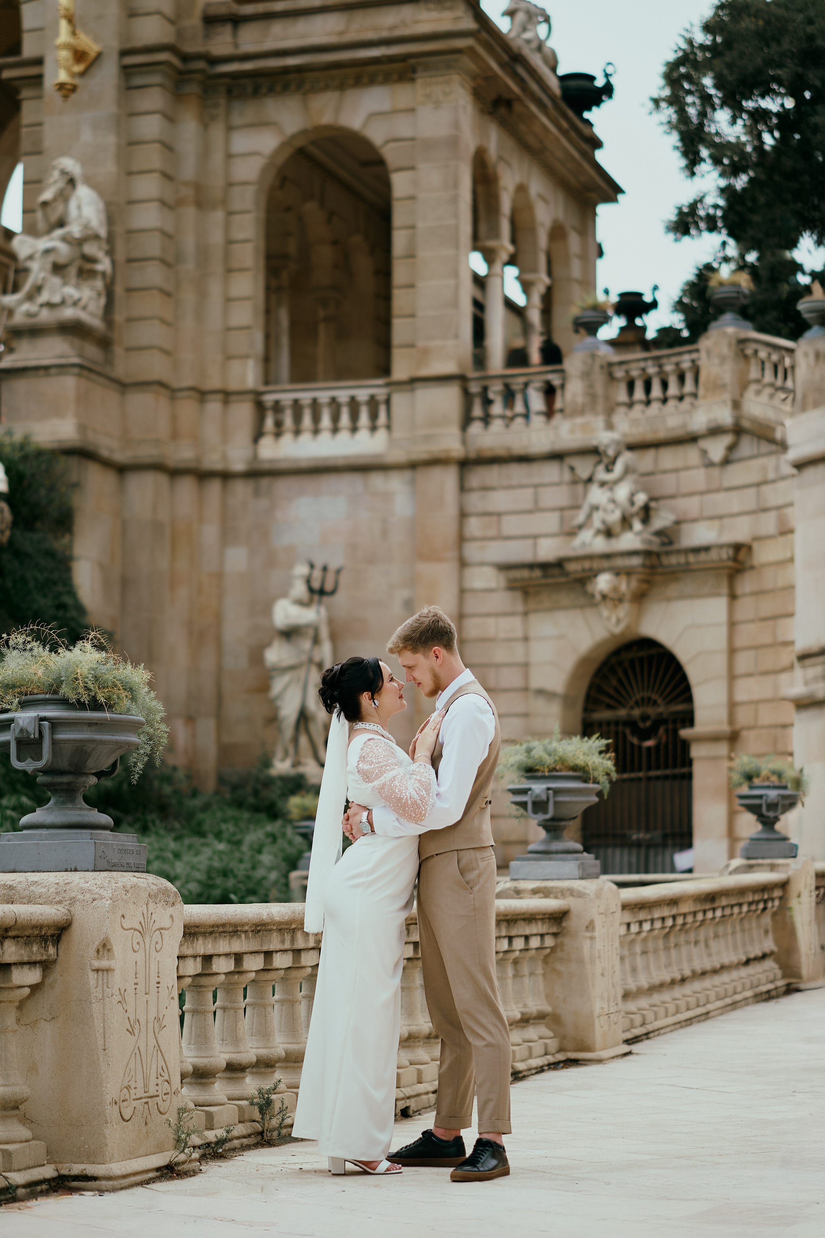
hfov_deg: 18.2
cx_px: 412
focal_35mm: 75
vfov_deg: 27.0
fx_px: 2578
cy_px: 619
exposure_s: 1/2000
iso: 100
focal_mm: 50
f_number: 1.4
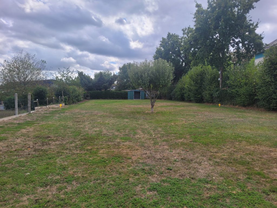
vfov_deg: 53.1
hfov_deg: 67.3
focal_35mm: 26
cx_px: 138
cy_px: 104
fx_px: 208
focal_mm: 5.4
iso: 40
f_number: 1.8
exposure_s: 1/2027
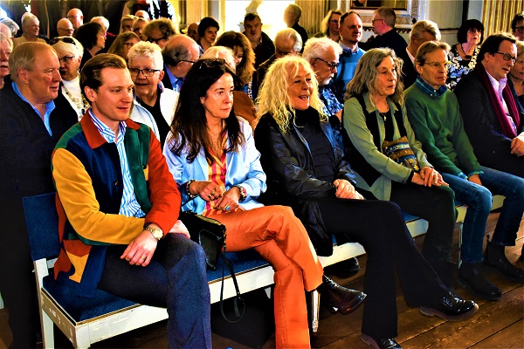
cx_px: 262
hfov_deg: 46.4
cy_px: 174
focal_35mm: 42
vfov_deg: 31.9
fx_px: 611
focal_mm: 28
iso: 1400
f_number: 4.2
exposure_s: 1/125
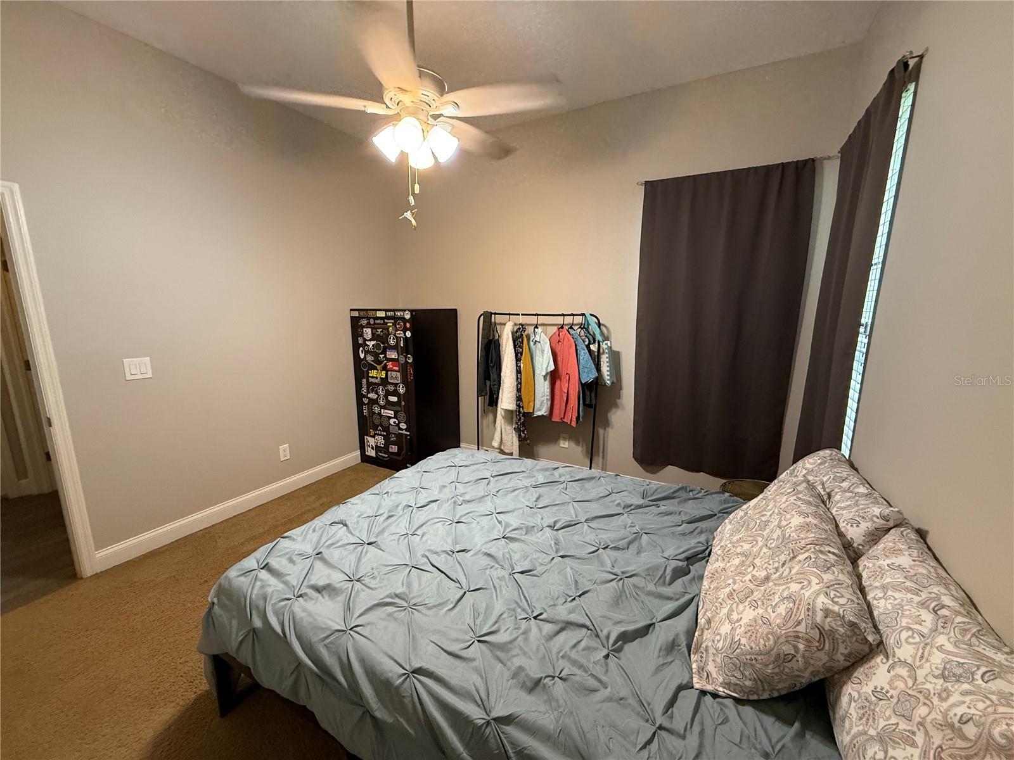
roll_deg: +0.0
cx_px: 507
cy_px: 380
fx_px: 410
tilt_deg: -10.6
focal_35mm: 14
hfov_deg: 102.1
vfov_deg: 85.7
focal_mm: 2.22
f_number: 2.2
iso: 500
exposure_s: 1/60
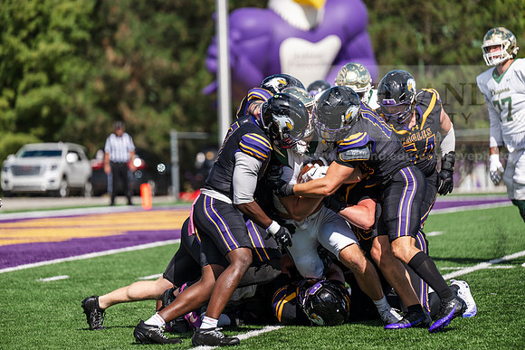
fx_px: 2698
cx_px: 262
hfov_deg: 11.1
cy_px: 175
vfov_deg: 7.4
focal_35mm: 185
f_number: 3.2
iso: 80
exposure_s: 1/1250
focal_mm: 185
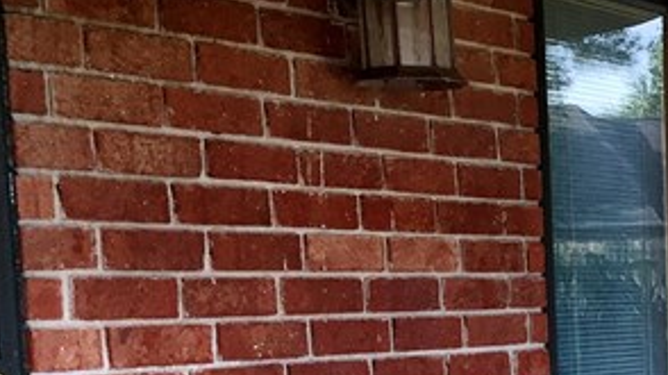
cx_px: 1018
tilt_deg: -7.9
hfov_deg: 17.4
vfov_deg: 10.7
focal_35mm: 110
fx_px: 1947
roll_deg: +1.9
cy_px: 534
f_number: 2.2
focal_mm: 4.15
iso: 32
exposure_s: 1/100
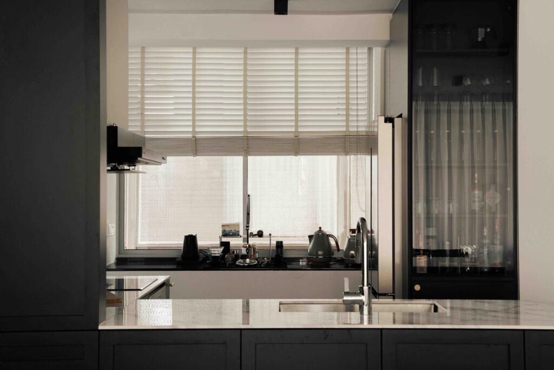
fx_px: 908
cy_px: 185
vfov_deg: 23.0
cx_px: 277
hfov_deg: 33.9
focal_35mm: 59
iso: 400
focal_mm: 59
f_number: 8
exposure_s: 1/5
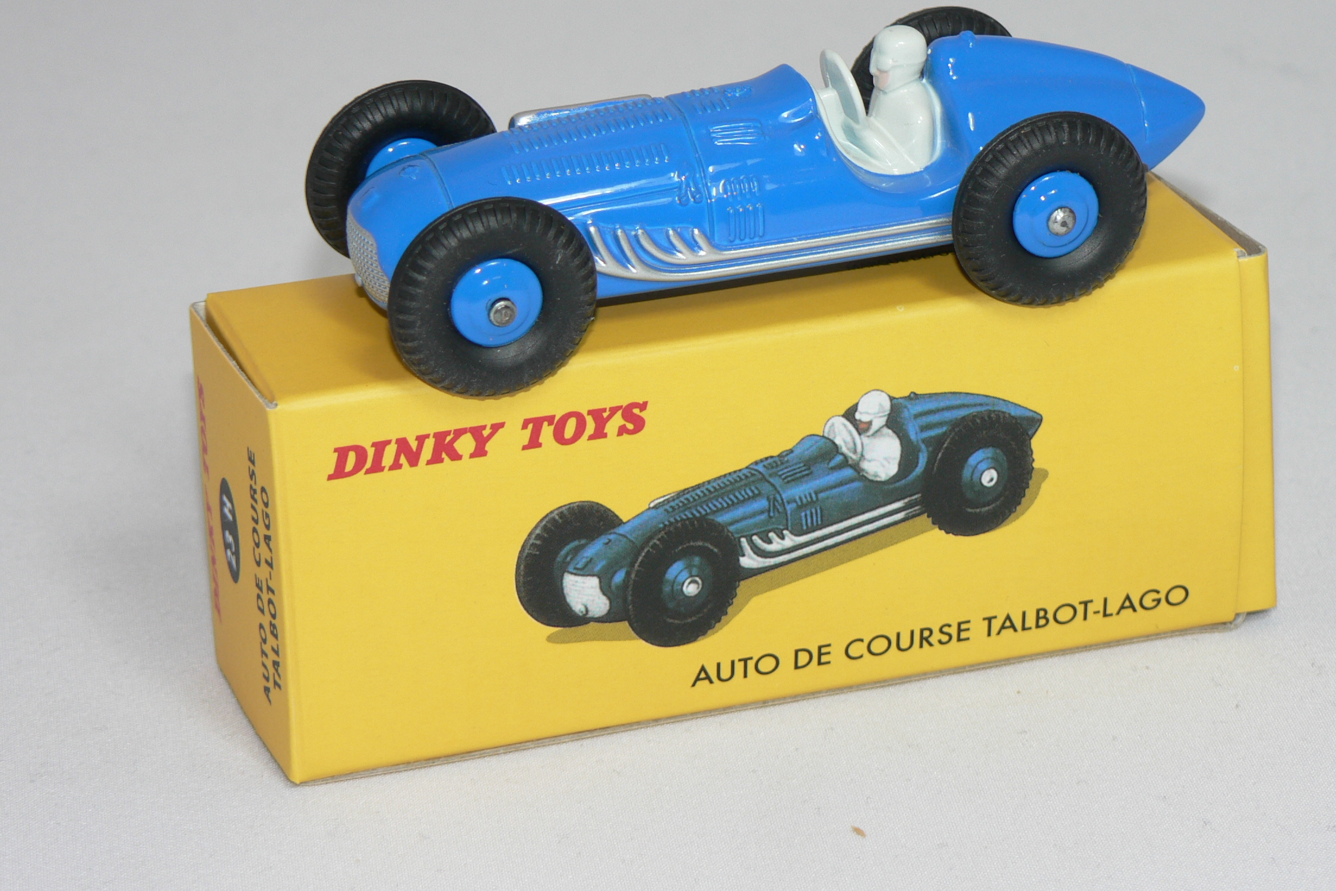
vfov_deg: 10.6
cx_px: 703
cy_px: 396
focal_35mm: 129
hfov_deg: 15.9
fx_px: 4787
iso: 80
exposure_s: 1/60
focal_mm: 18.2
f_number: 3.2
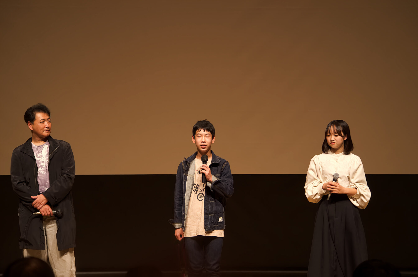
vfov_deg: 10.3
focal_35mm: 132
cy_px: 138
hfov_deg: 15.6
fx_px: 1530
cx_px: 209
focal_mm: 87.5
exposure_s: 1/100
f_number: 4
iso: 400
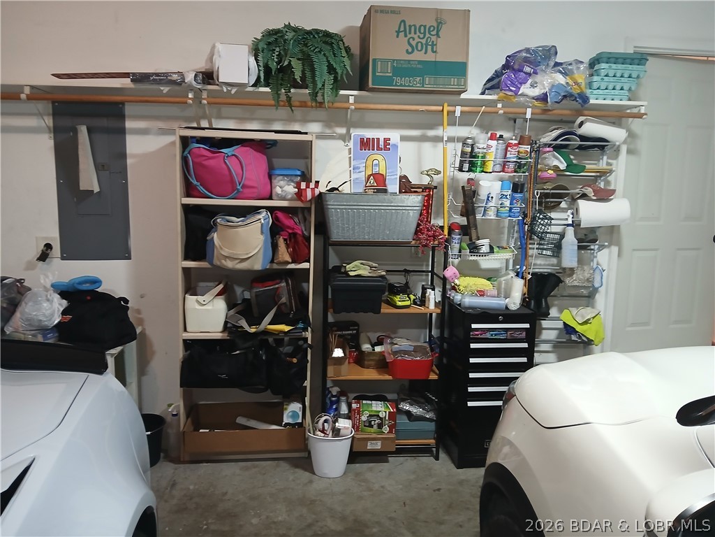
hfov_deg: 67.3
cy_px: 268
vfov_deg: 53.1
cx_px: 358
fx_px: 537
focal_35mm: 26
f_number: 1.8
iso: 250
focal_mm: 3.98
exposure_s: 1/60
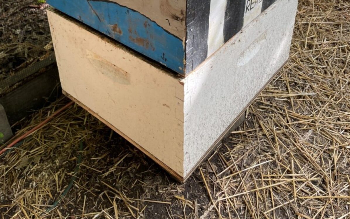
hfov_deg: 52.7
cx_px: 176
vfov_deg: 31.9
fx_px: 353
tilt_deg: -29.9
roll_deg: +0.8
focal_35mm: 37
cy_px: 2
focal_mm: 4.2
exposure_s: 1/216
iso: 32
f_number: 1.6
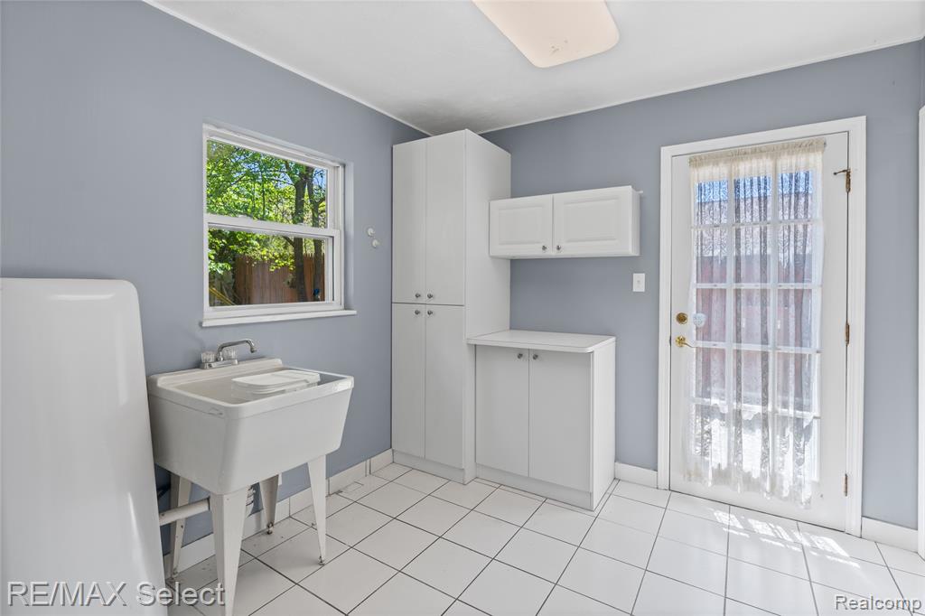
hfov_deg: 96.8
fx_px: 411
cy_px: 308
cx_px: 462
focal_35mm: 16
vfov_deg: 73.7
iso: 800
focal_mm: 16
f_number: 5.6
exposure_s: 1/30
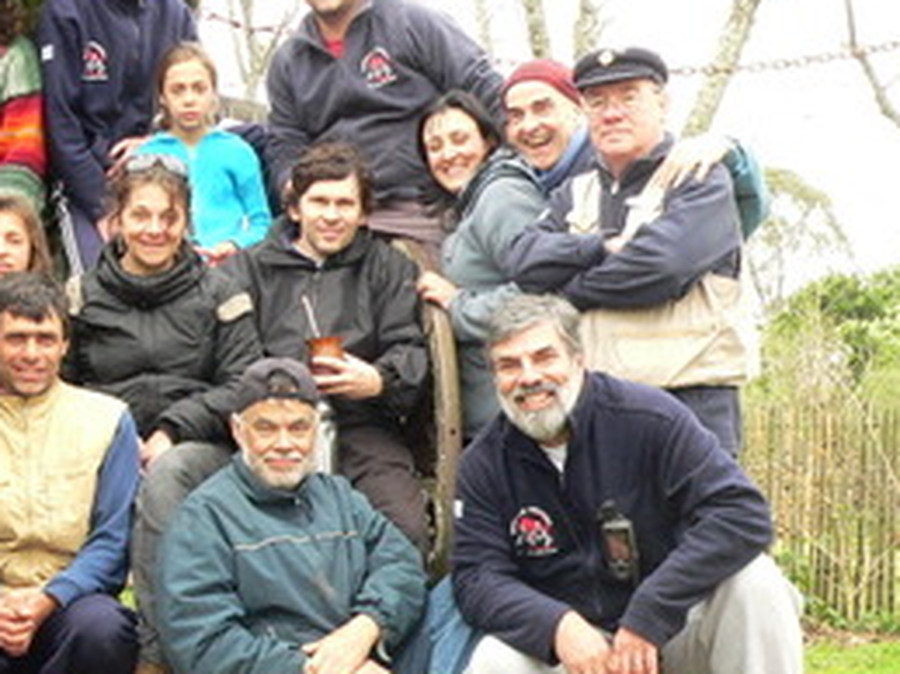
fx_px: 2261
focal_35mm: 87
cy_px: 424
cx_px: 191
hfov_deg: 22.2
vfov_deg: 16.9
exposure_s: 1/160
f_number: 4
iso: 400
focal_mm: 8.3
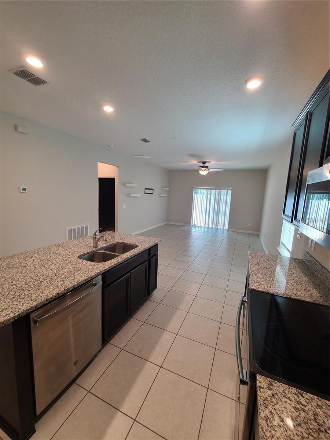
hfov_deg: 89.9
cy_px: 220
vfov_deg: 106.2
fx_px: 165
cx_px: 165
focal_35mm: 13
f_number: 2.2
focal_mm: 2.2
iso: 125
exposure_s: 1/59
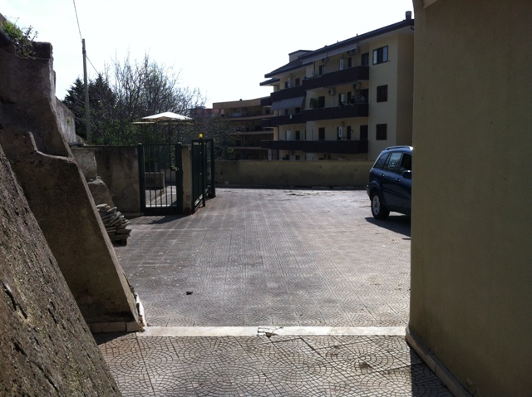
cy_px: 198
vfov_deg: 40.6
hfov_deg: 52.7
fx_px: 537
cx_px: 266
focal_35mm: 35
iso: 80
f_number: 2.8
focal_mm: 3.85
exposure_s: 1/1588
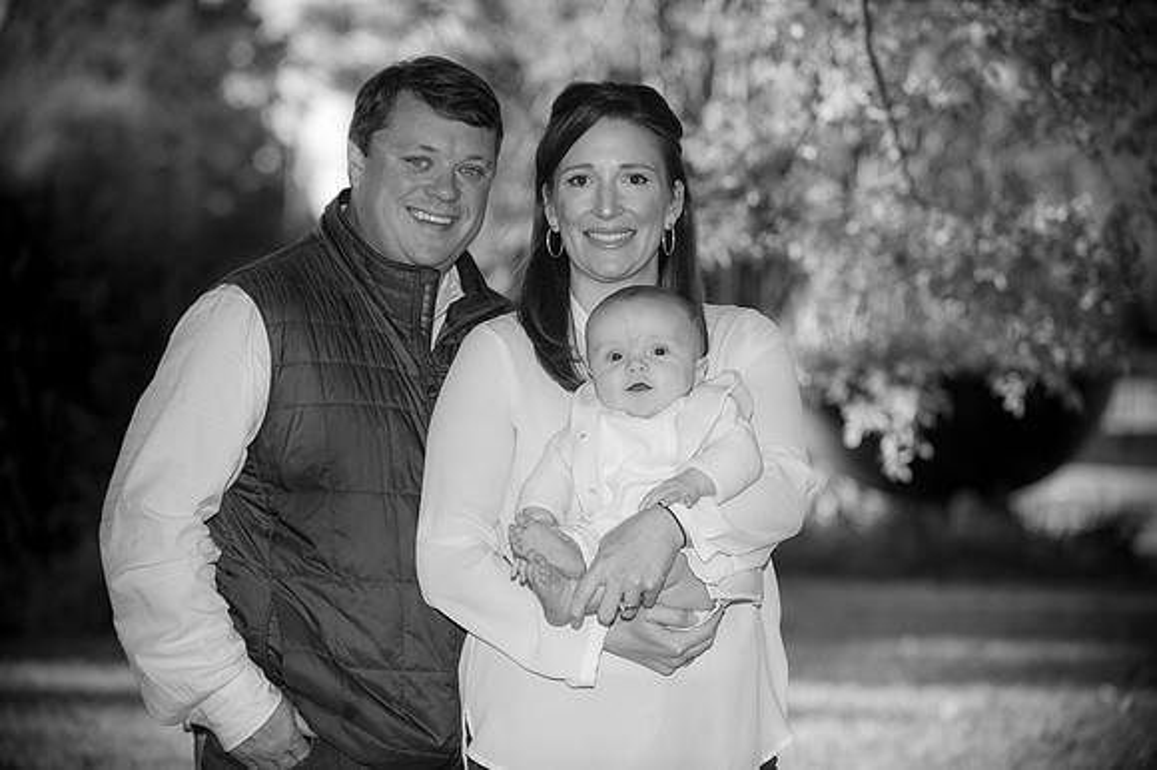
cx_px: 578
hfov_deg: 21.5
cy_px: 385
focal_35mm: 95
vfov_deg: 14.4
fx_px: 3051
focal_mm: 95
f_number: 4
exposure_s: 1/320
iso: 100
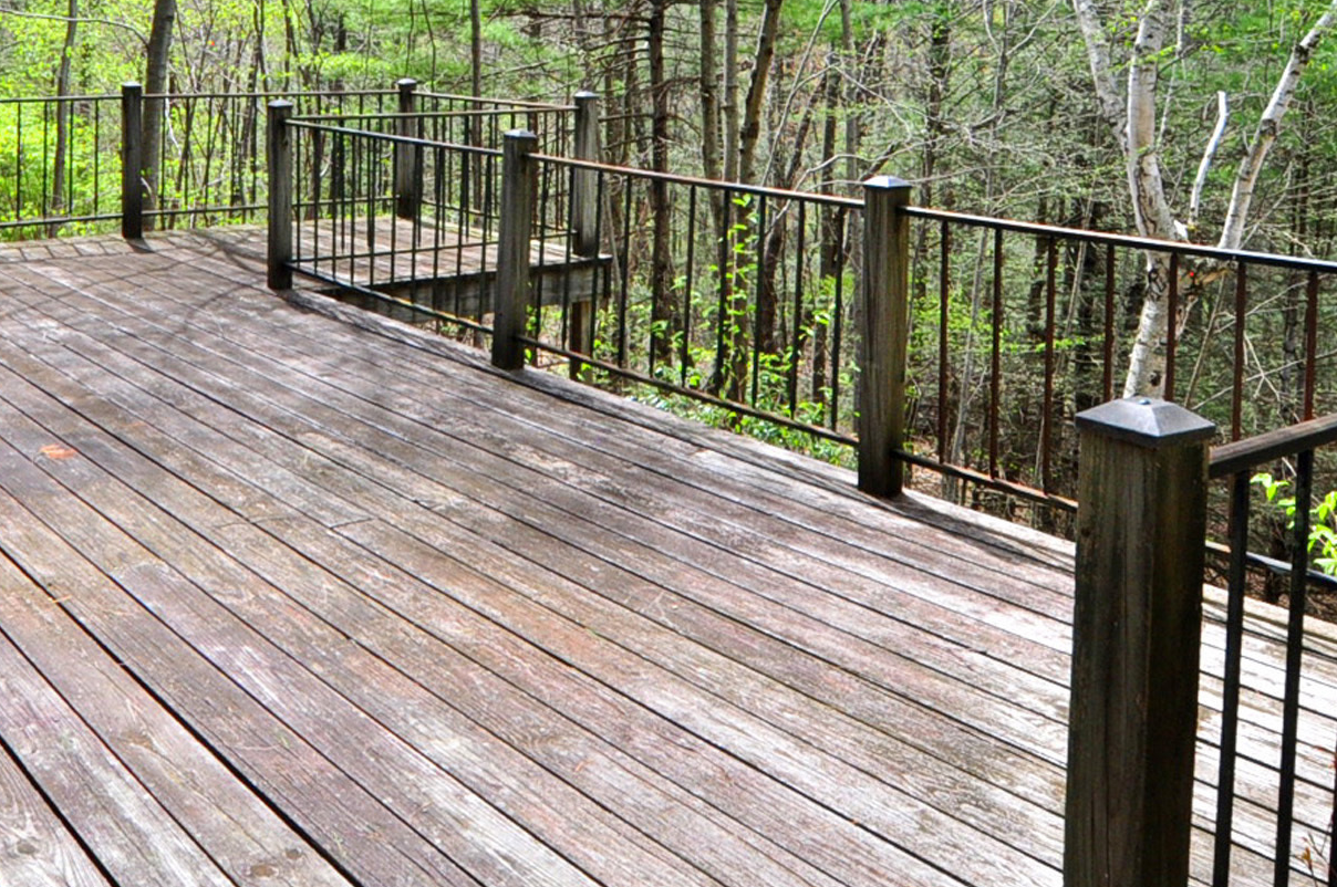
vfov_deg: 34.3
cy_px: 58
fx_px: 1335
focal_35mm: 36
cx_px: 385
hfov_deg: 51.6
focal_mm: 10
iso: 400
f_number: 10
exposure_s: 1/160
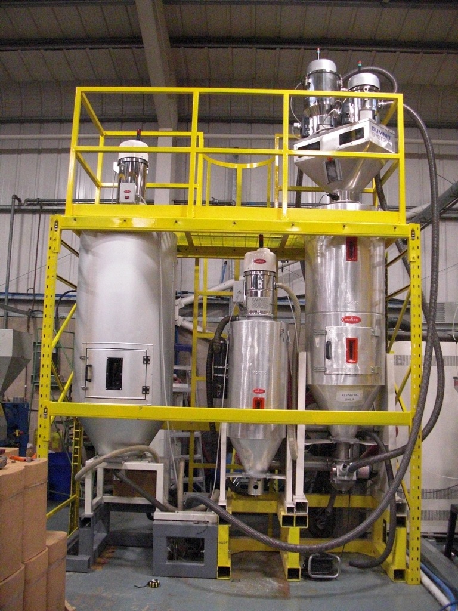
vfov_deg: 51.4
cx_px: 229
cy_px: 306
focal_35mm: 36
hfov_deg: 39.7
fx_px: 635
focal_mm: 6.3
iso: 800
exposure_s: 1/100
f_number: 2.8
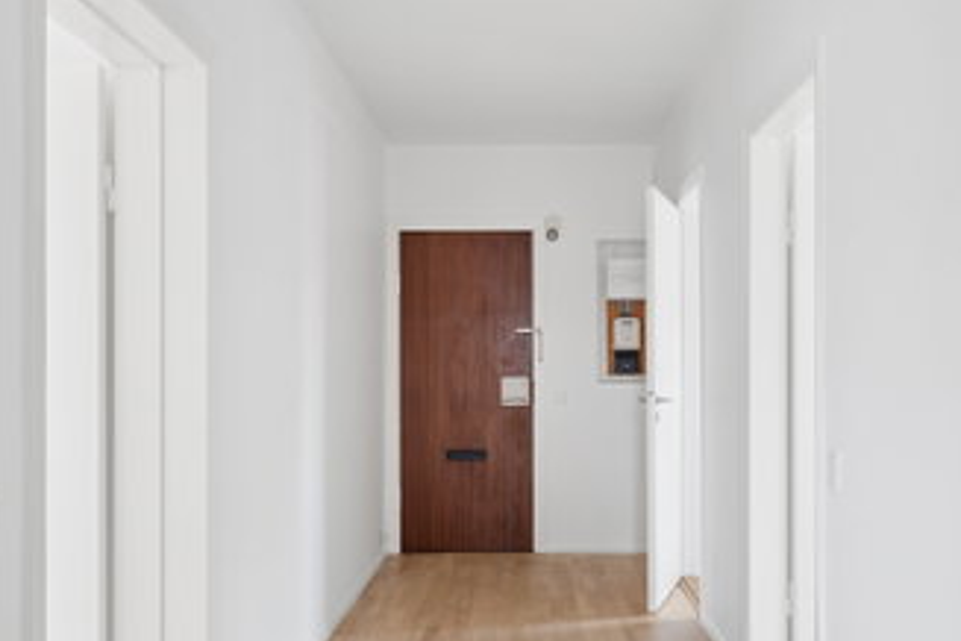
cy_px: 381
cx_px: 520
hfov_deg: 55.8
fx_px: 905
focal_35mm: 34
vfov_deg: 38.8
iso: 200
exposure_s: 1/13
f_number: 8
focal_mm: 18.5
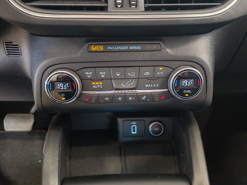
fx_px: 221
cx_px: 124
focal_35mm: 31
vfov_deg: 45.4
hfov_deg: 58.4
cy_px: 92
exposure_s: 1/33
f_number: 1.9
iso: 3200
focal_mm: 6.12
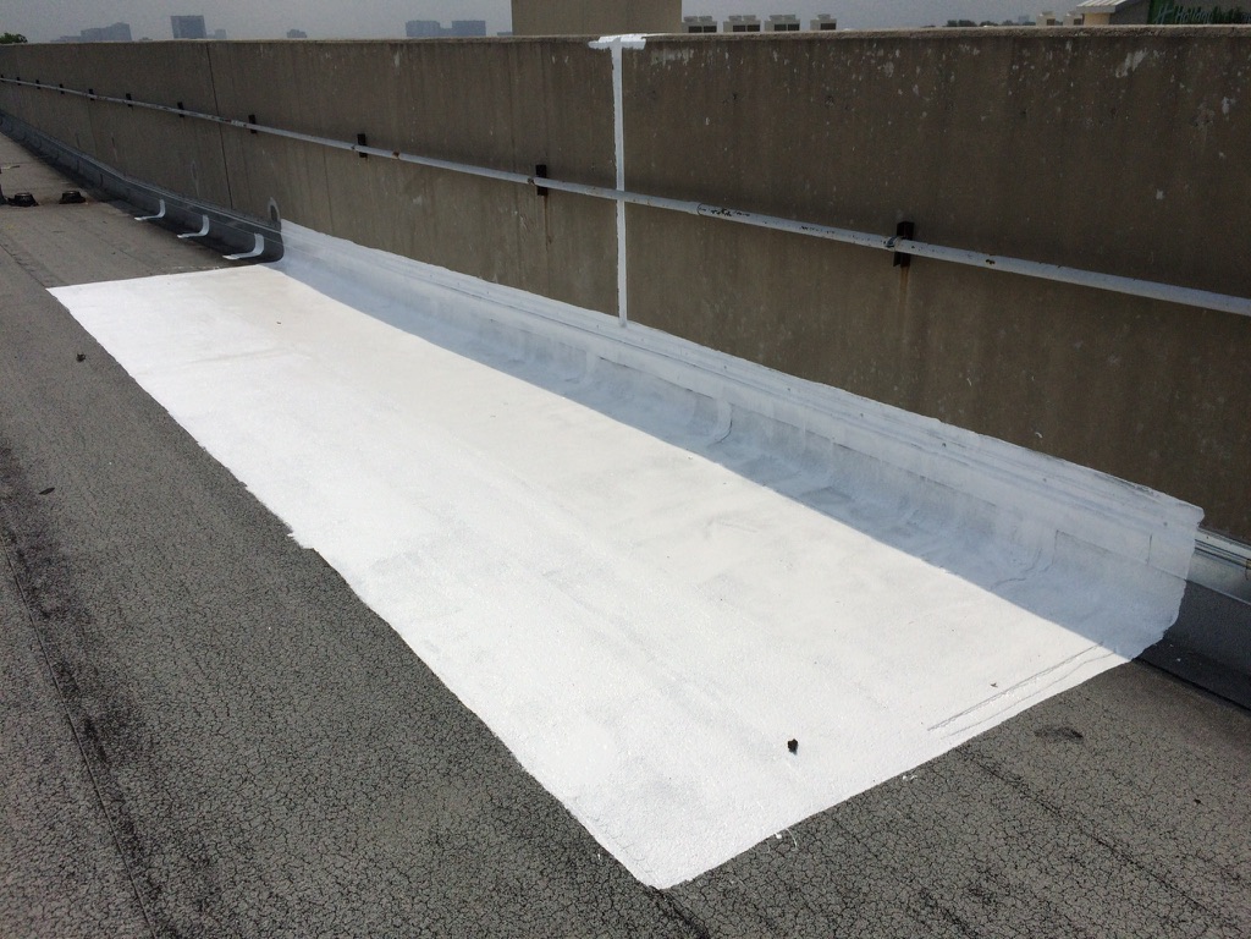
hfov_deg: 61.7
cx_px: 626
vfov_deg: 48.2
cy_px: 470
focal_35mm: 29
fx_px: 1048
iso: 40
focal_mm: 4.15
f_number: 2.2
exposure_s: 1/13699
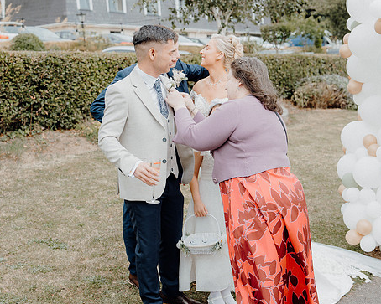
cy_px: 159
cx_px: 231
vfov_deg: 28.1
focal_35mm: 54
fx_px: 609
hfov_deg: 34.6
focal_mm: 45
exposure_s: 1/500
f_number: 3.5
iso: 125
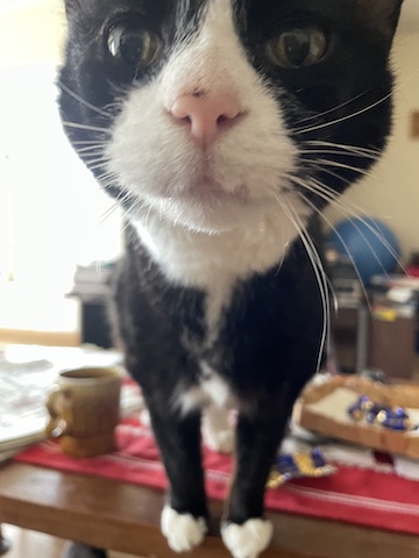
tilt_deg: -1.5
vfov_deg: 67.3
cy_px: 279
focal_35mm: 26
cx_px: 210
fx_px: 420
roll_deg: +0.0
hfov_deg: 53.1
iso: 320
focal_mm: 4.2
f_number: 1.6
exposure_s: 1/60
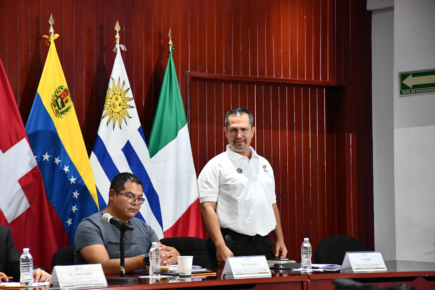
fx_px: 1450
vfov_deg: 11.4
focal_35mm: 120
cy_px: 145
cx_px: 218
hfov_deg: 17.1
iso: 3200
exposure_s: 1/100
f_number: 5.6
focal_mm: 80
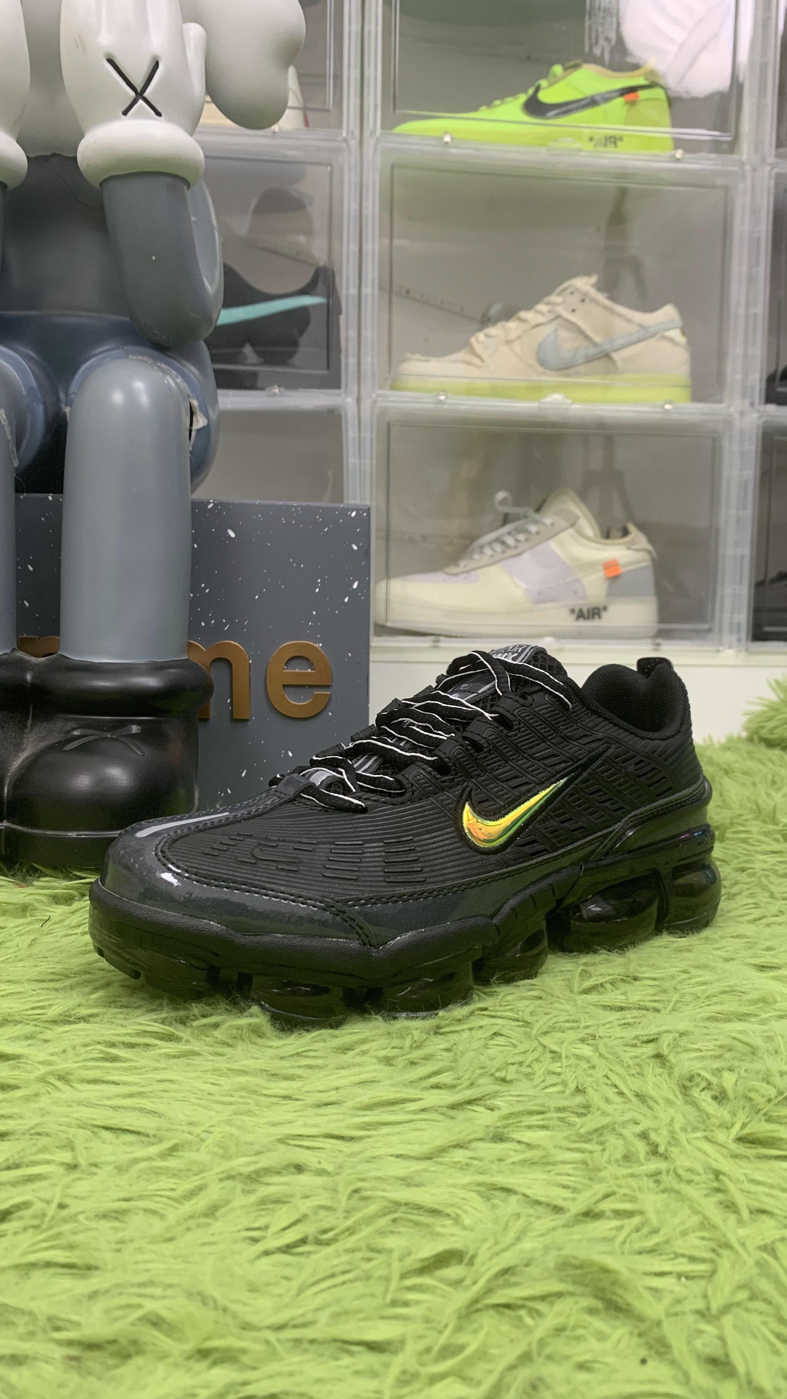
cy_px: 705
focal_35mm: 29
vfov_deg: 66.1
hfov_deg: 40.1
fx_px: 1076
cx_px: 437
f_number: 1.8
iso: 125
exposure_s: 1/60
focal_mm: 4.25
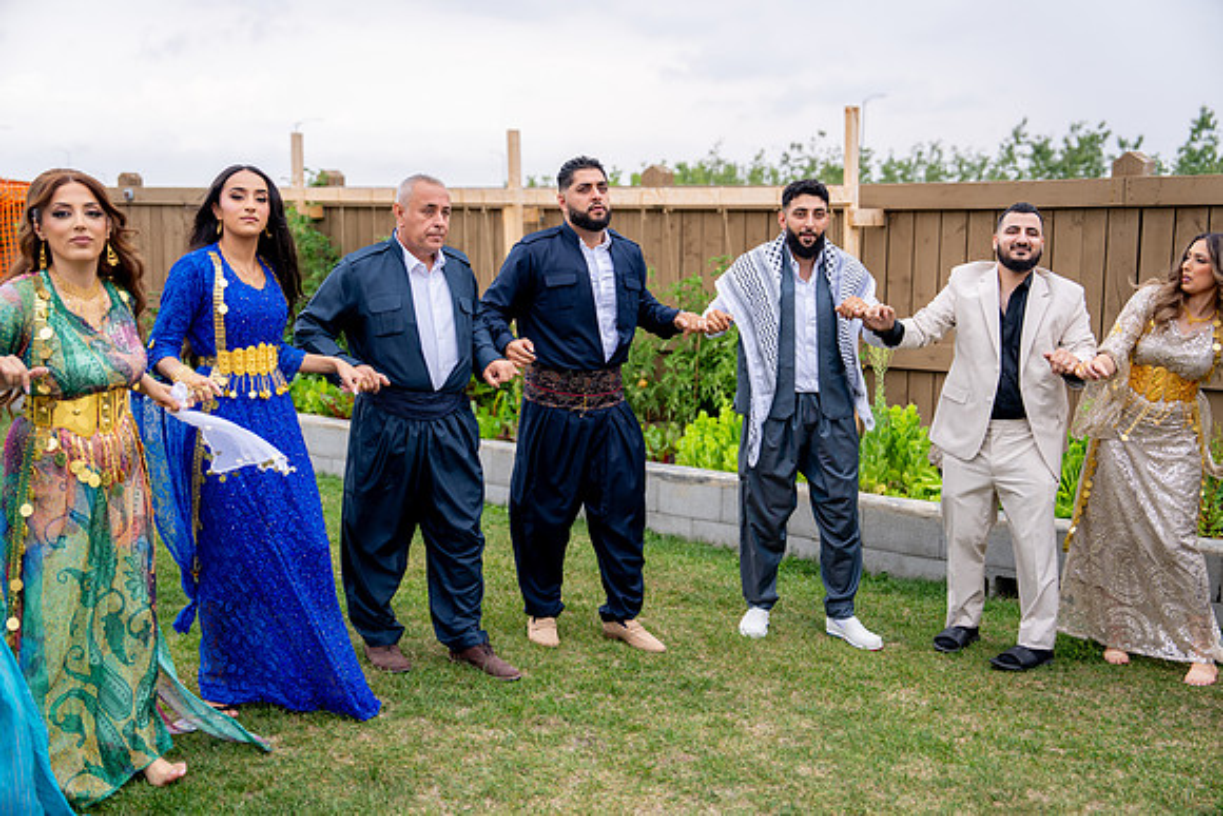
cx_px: 612
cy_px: 408
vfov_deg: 31.9
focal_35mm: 42
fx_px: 1427
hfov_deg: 46.4
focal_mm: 42
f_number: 2.8
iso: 100
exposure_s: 1/500
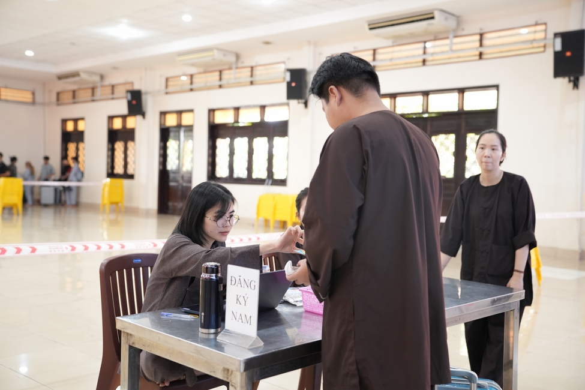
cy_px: 195
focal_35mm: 41
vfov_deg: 32.6
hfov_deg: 47.4
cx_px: 292
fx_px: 666
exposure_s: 1/100
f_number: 2.8
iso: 2500
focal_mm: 41
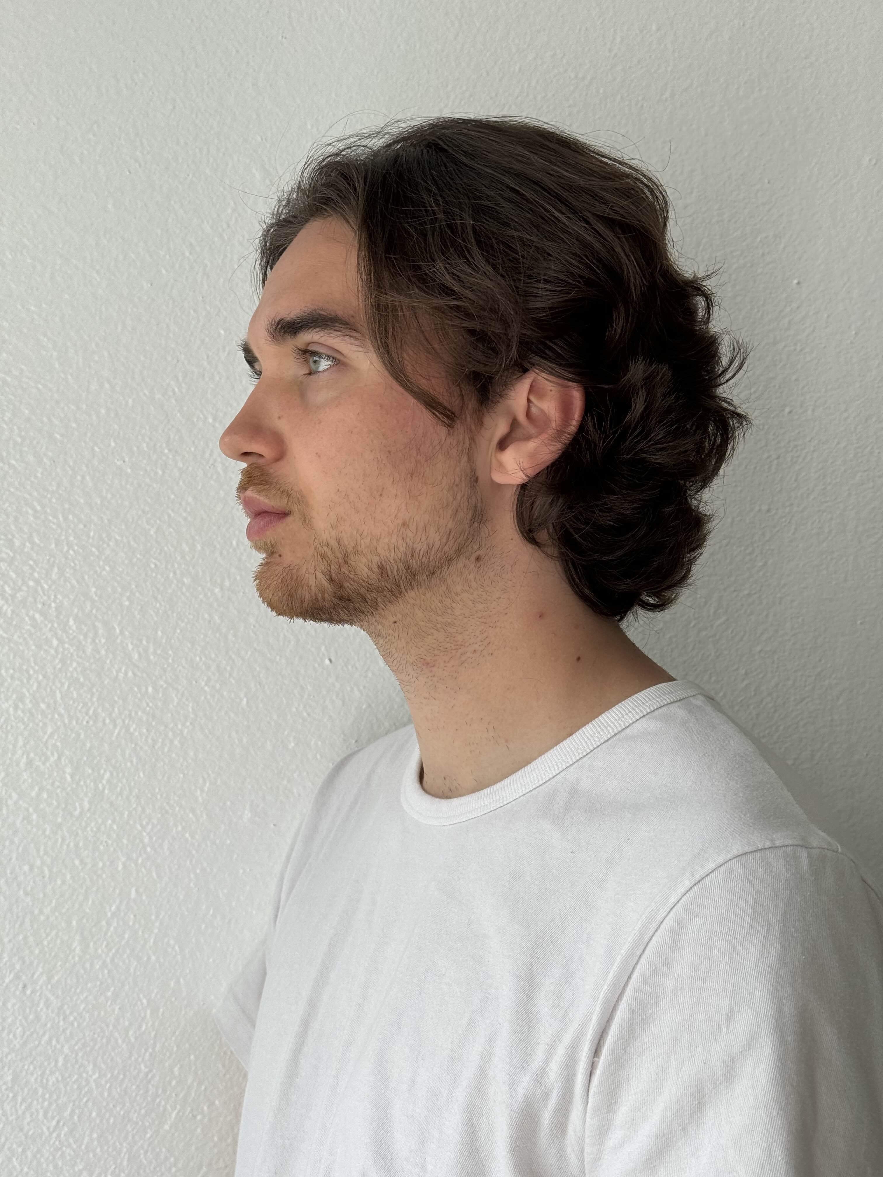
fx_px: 1633
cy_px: 588
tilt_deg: +3.0
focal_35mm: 48
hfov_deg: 30.3
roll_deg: -2.8
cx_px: 442
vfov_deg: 39.7
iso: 64
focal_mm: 6.86
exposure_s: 1/503
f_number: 1.78
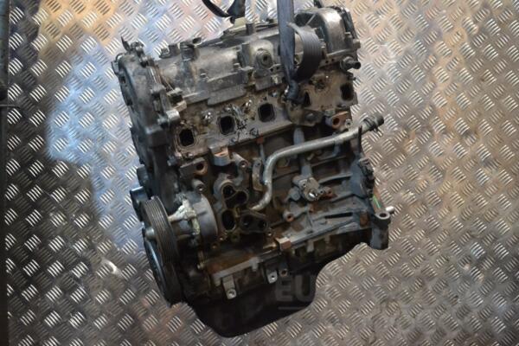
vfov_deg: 28.1
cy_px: 173
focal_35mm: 48
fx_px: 692
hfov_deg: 41.1
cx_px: 260
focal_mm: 32
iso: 3200
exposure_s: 1/80
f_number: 4.8
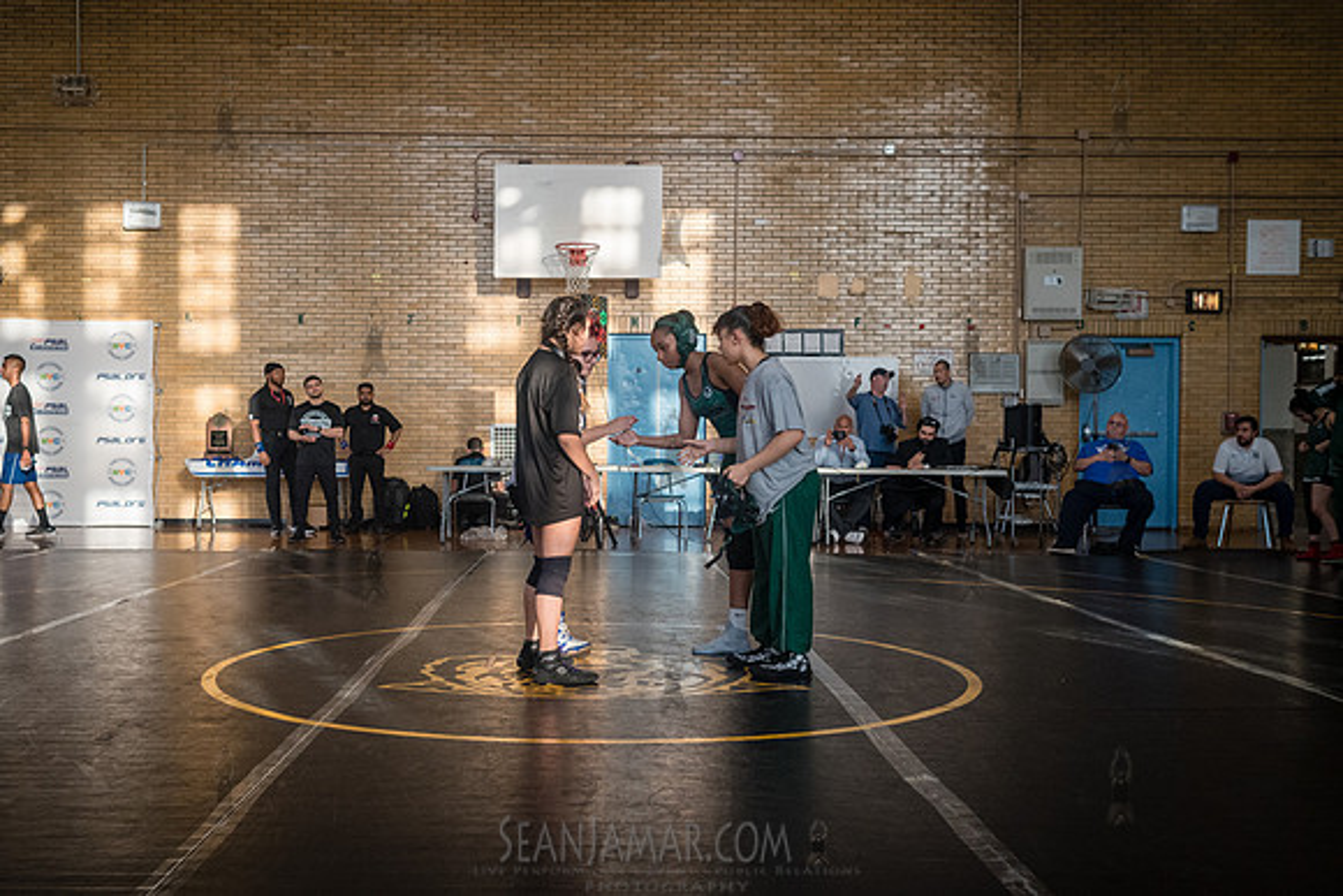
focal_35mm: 39
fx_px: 1451
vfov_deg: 34.3
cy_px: 475
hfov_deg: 49.6
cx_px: 604
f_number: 5
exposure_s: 1/500
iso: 1600
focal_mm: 35
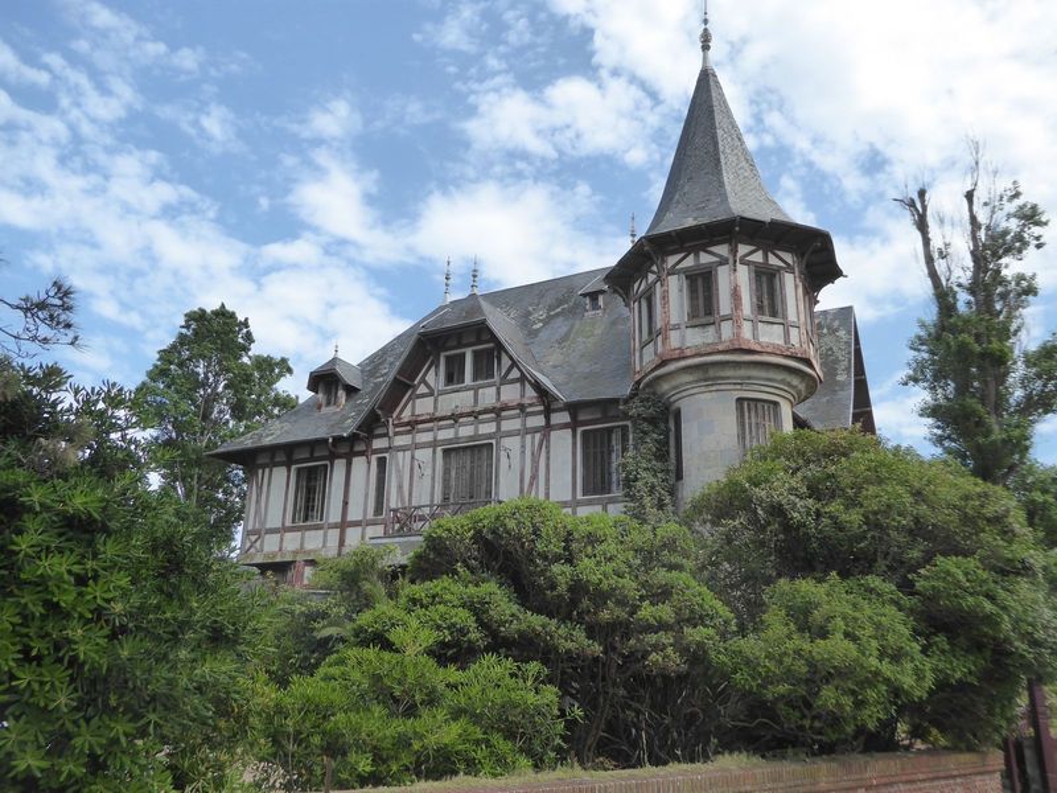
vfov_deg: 48.2
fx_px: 886
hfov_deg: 61.7
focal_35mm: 29
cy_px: 396
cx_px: 528
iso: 160
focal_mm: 5
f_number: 3.5
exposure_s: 1/800
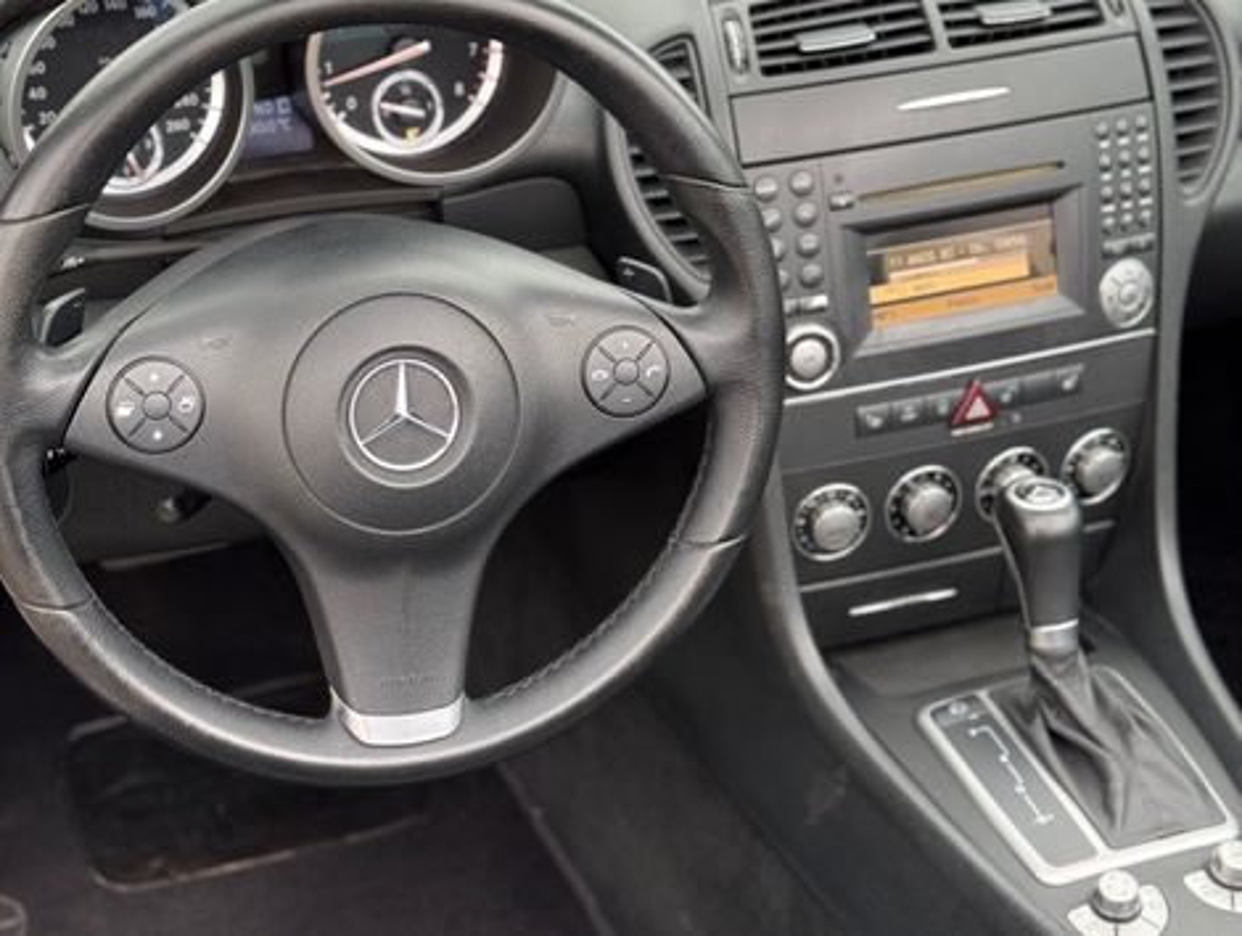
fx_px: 1725
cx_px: 621
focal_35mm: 48
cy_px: 468
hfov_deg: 39.6
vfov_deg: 30.3
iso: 100
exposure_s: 1/98
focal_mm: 6.76
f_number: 1.78
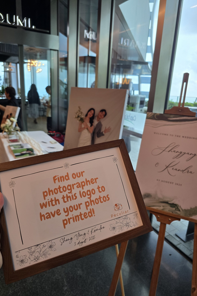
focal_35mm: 24
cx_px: 100
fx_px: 197
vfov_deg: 73.7
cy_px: 148
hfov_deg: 53.1
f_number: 1.7
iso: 125
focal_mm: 6.3
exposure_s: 1/180
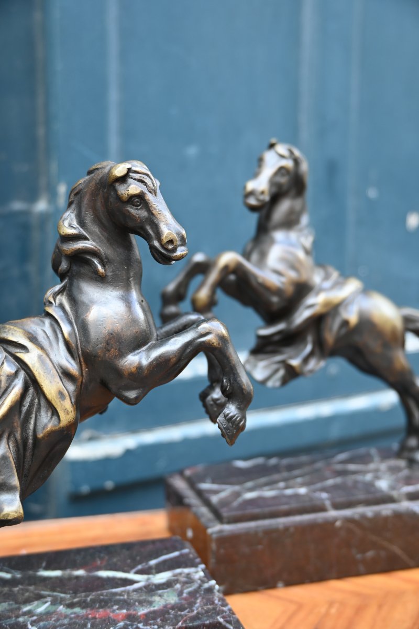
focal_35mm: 44
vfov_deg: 45.0
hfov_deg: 30.8
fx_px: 759
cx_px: 210
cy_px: 314
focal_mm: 29
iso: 140
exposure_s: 1/50
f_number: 4
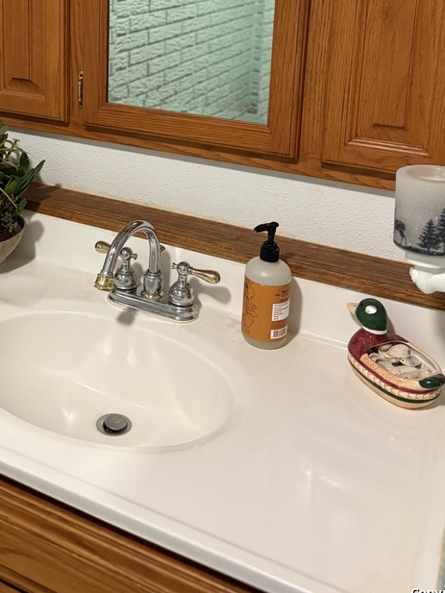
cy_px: 97
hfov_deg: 33.8
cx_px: 123
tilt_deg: -11.7
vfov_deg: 42.3
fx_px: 720
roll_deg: +0.1
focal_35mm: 42
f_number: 1.78
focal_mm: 6.76
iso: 640
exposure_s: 1/40
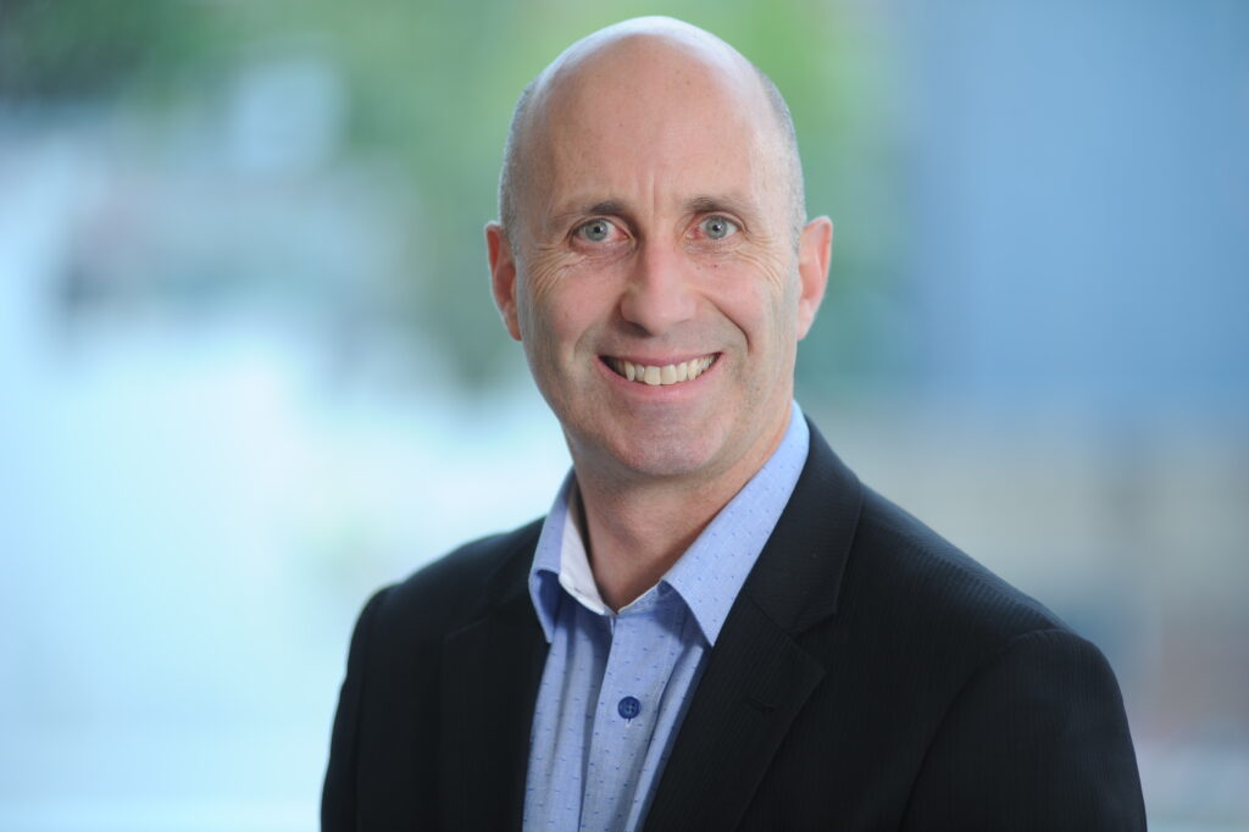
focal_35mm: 170
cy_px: 416
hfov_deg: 12.1
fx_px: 5896
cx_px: 624
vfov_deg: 8.1
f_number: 3.2
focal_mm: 170
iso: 200
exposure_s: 1/160
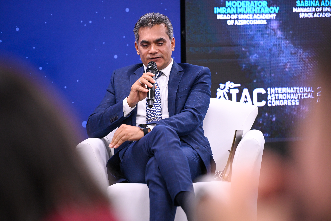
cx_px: 166
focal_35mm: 200
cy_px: 110
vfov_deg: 6.9
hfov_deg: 10.3
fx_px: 1839
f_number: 2.8
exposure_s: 1/250
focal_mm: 200
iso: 2500
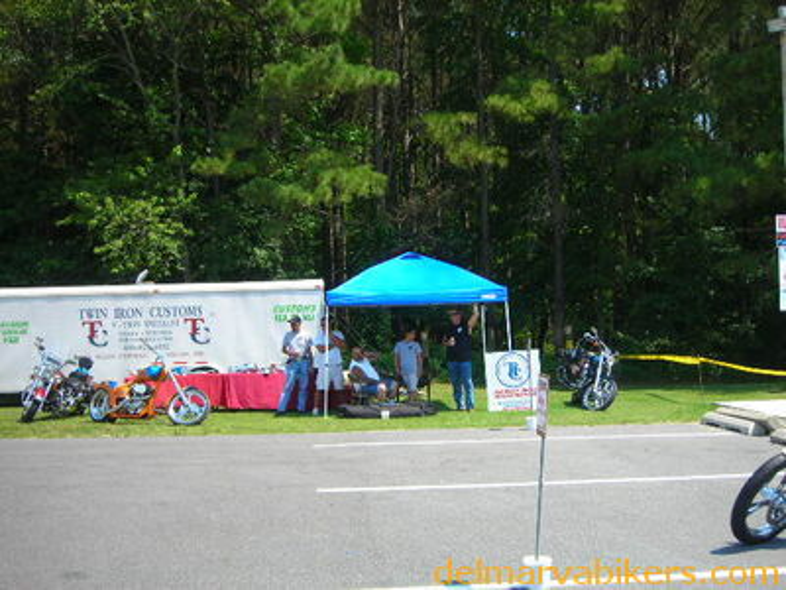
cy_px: 295
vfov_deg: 30.9
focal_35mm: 47
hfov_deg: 40.4
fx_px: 1067
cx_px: 393
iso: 50
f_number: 3.4
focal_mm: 7.8
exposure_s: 1/287
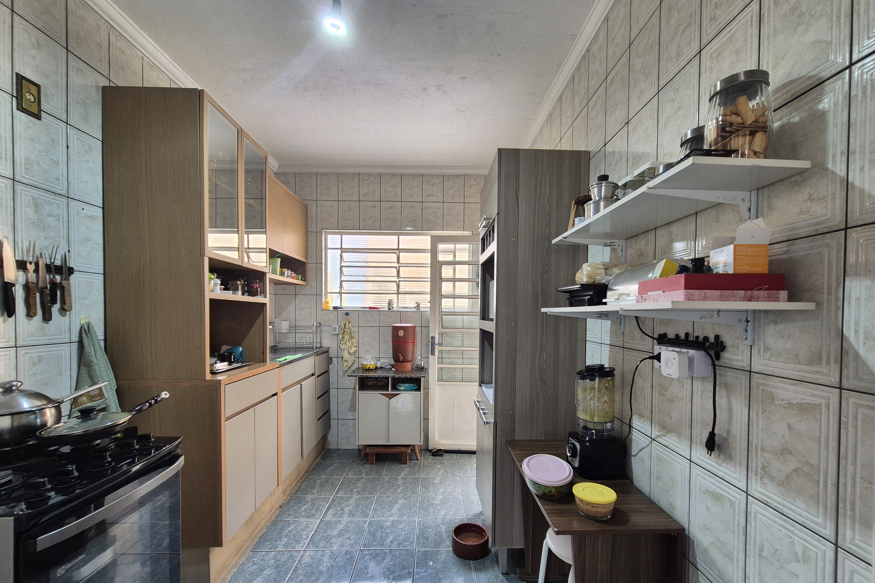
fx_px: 340
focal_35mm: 14
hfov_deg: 104.2
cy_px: 318
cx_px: 446
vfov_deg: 81.0
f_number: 2.2
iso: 100
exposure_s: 1/60
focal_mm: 2.2
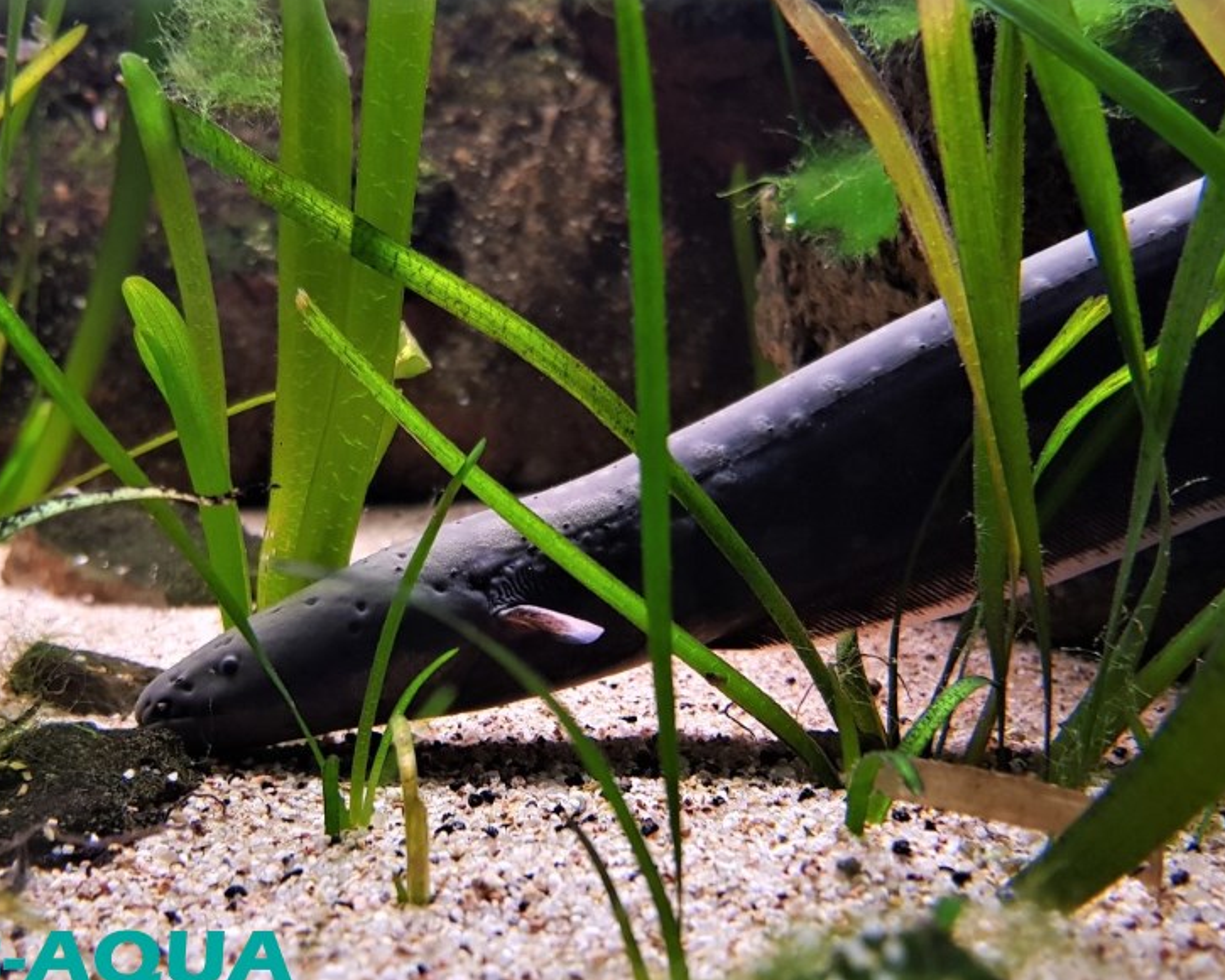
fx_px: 1015
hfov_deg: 62.1
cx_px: 554
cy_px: 492
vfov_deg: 51.5
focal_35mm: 28
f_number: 1.7
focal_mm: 4.2
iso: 200
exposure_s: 1/15
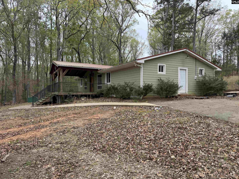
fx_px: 166
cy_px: 90
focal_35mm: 24
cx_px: 120
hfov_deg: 71.6
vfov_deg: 56.8
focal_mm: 6.76
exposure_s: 1/1292
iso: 100
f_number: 1.78
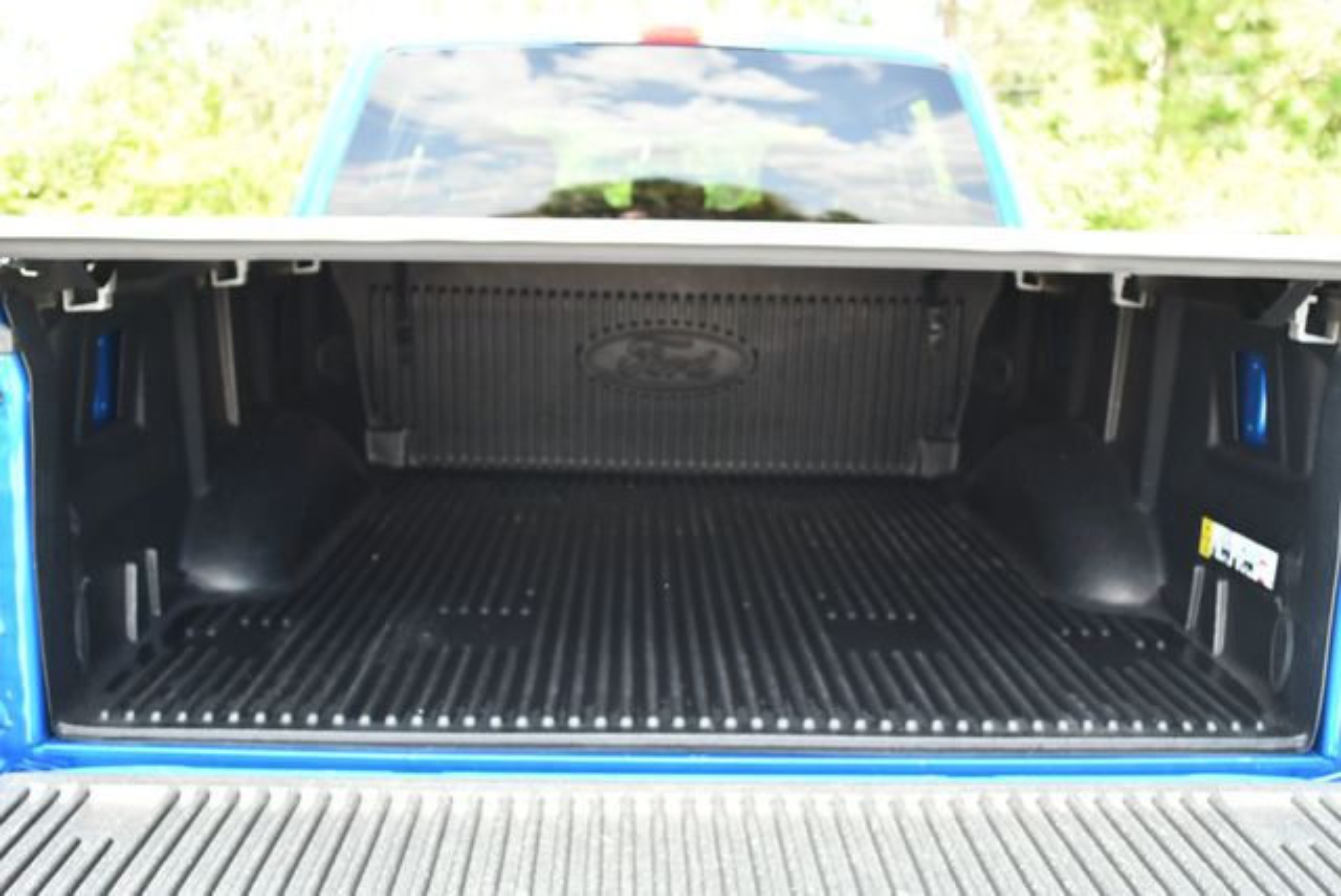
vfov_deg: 36.9
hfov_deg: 53.1
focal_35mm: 36
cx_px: 670
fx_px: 1342
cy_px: 448
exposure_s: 1/250
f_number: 3.5
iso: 450
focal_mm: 18
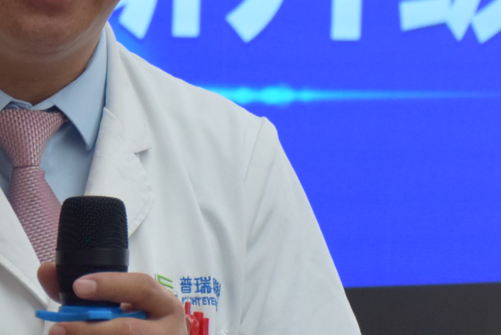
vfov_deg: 4.6
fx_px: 4136
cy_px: 24
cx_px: -83
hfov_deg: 6.9
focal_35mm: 297
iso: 1000
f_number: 5
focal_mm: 62
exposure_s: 1/250
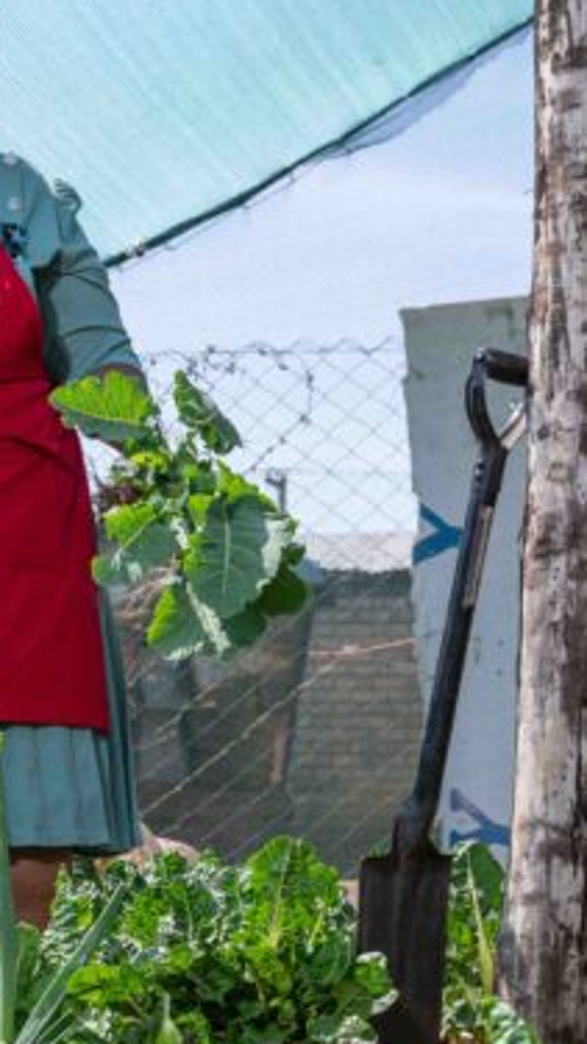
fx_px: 2849
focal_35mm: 103
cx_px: -18
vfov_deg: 20.2
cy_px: 994
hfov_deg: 11.6
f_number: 8
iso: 200
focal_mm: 36
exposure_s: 1/250
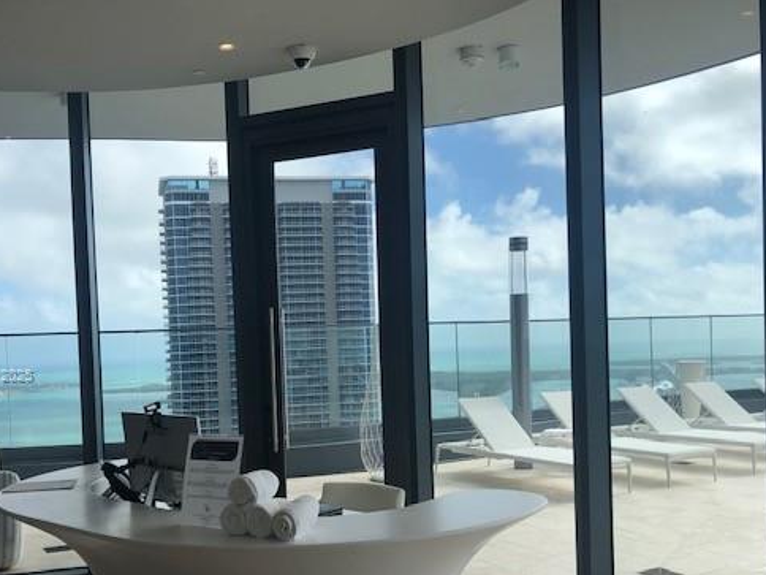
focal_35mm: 37
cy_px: 377
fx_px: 819
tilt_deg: -2.4
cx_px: 320
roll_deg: +2.1
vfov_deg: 38.3
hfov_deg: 49.9
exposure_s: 1/873
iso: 20
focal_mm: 3.99
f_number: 1.8
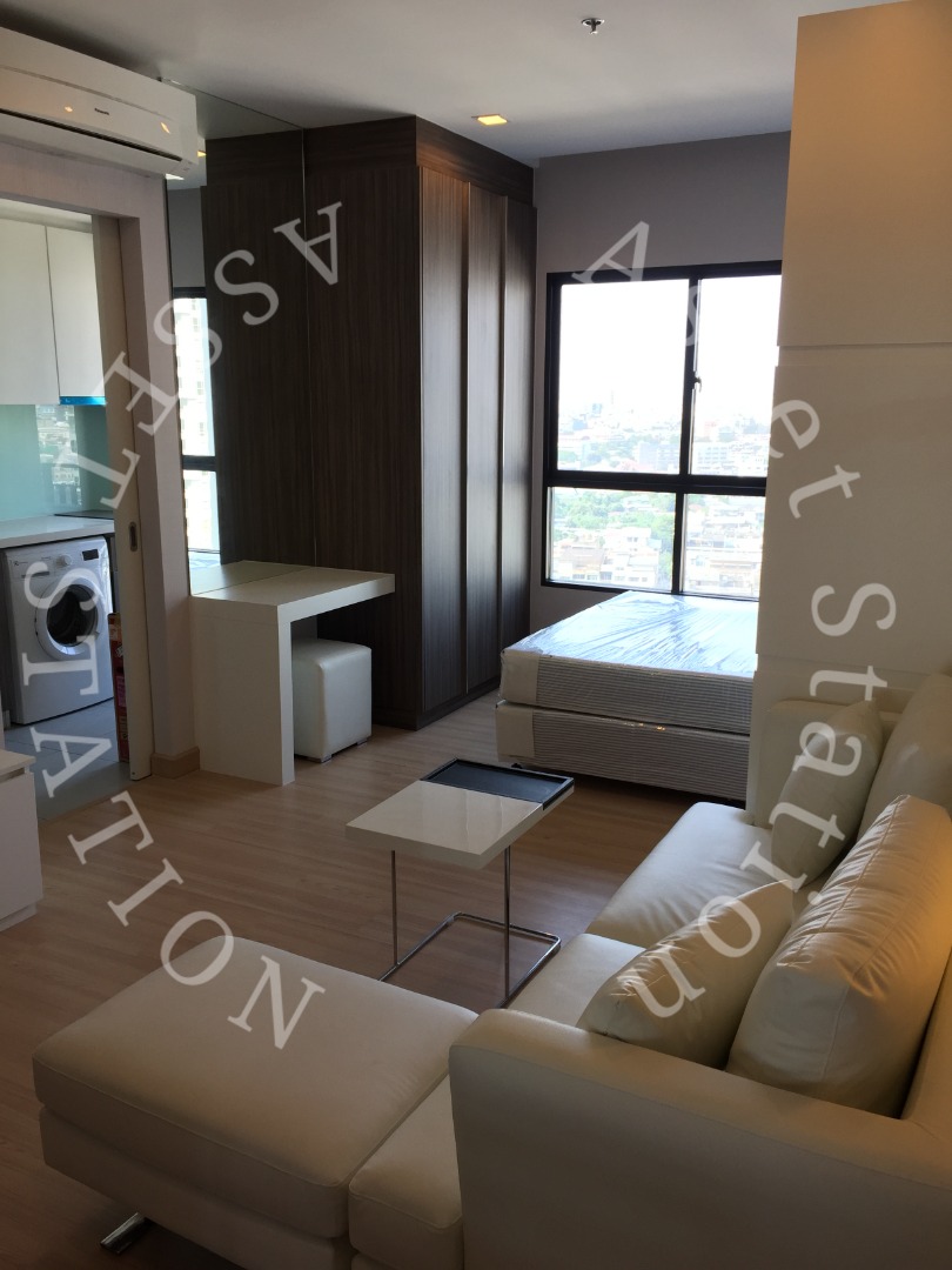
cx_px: 476
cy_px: 635
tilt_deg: -11.7
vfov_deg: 61.7
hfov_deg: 48.2
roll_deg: -0.9
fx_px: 1063
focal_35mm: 29
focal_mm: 4.15
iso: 32
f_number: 2.2
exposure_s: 1/40
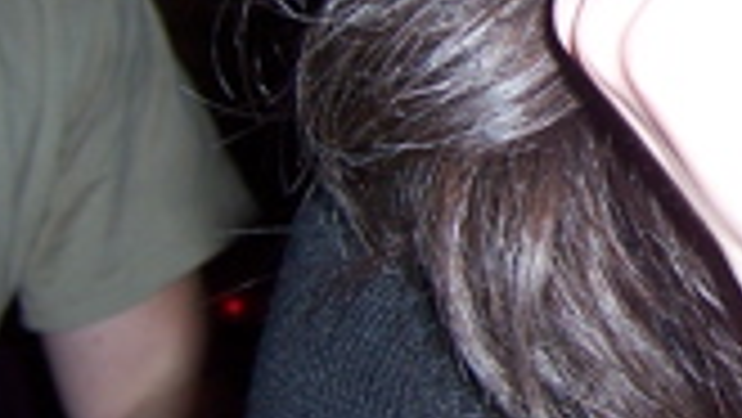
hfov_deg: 16.2
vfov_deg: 9.5
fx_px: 2500
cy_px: 76
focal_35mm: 127
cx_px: 875
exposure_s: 1/60
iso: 80
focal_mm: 6.2
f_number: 2.8
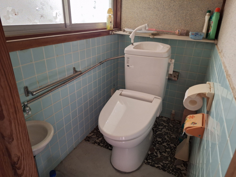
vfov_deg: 58.9
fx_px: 157
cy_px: 88
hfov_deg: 73.9
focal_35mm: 23
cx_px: 118
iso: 500
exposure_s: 1/20
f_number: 1.8
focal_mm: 5.54
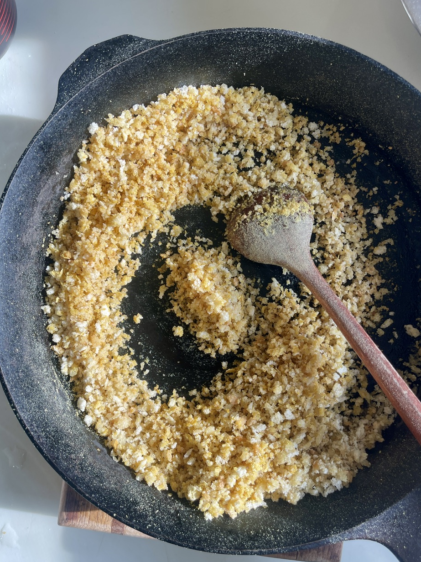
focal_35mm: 26
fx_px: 422
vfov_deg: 67.3
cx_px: 213
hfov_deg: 53.1
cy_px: 289
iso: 32
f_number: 1.6
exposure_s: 1/162
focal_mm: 5.1
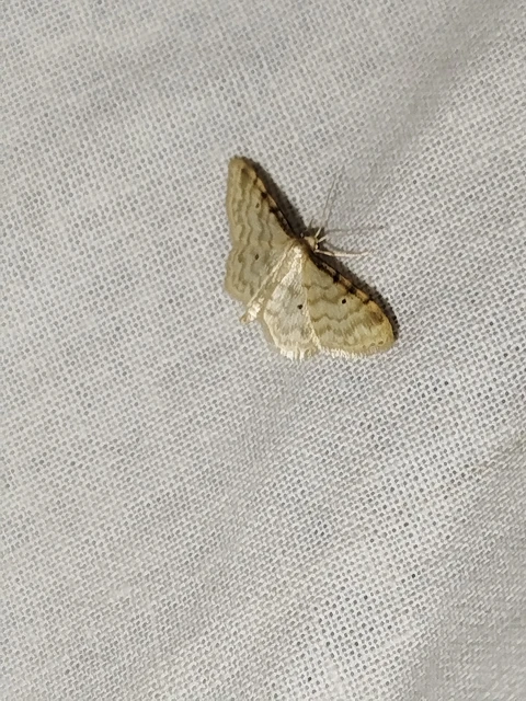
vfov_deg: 21.1
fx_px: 1884
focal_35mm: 93
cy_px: 350
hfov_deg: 15.9
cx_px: 263
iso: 100
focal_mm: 5.31
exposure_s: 1/50
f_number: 1.7
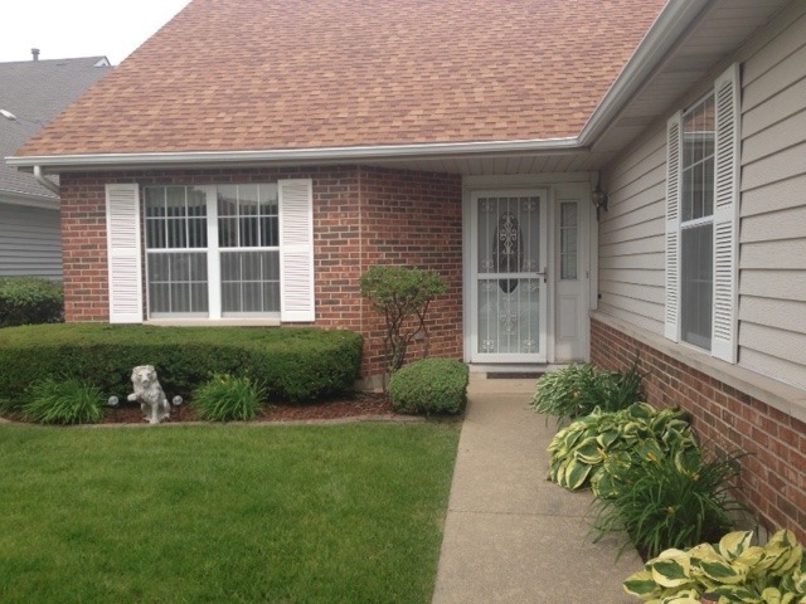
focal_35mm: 33
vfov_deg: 42.9
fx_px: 768
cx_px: 403
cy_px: 302
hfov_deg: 55.4
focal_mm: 4.12
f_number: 2.4
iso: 50
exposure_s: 1/653
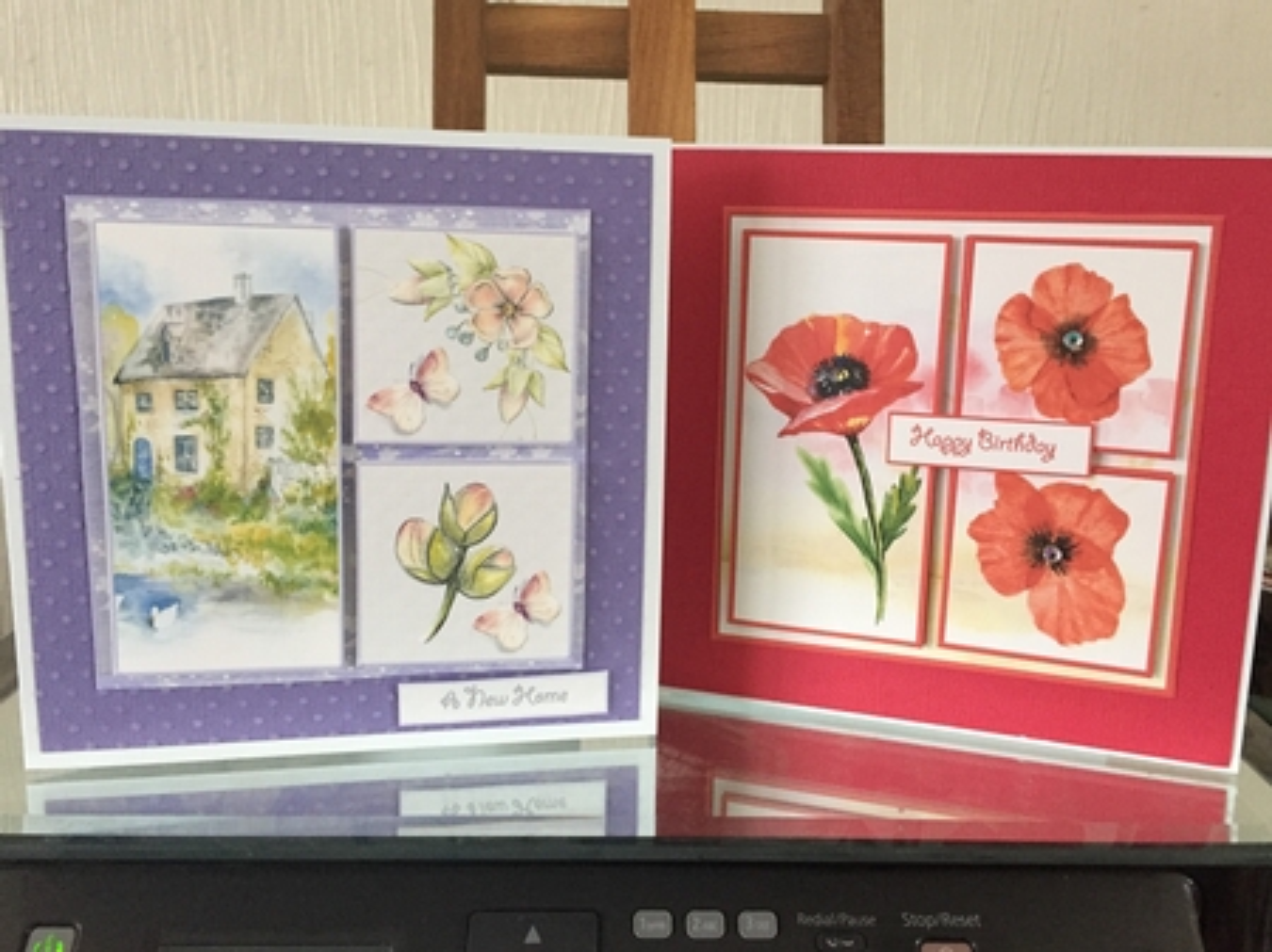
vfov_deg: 48.2
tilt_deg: -11.8
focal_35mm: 29
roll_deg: -0.7
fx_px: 1065
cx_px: 636
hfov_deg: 61.7
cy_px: 476
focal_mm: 4.15
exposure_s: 1/33
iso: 200
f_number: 2.2
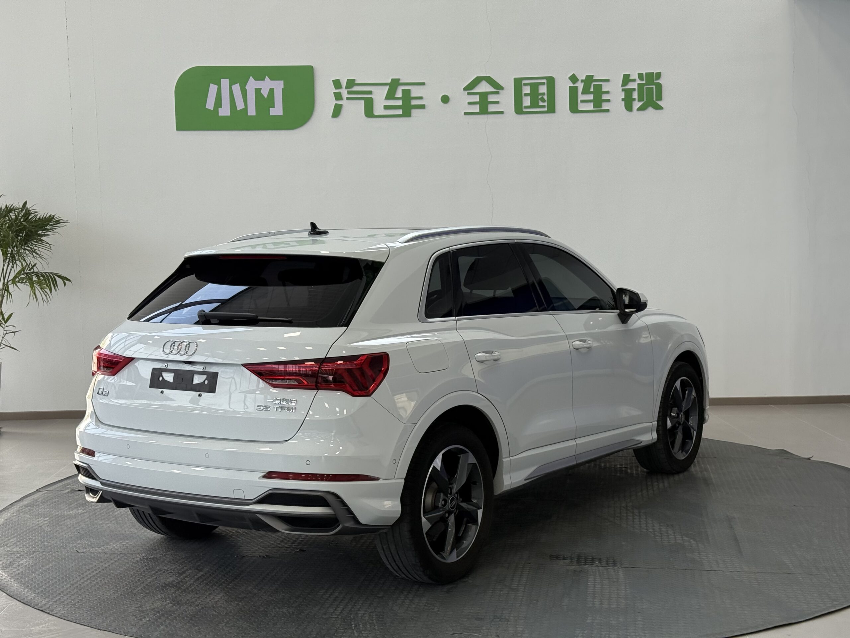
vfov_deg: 30.3
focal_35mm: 48
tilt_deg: -5.0
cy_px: 319
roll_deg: +0.8
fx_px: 1179
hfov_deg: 39.7
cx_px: 425
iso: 80
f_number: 1.78
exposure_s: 1/229
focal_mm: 6.76
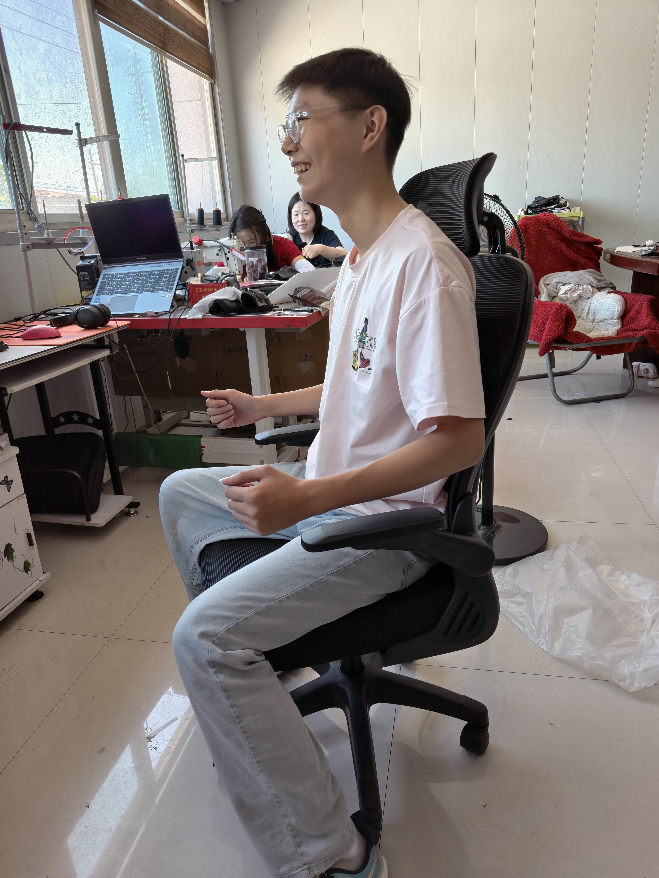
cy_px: 439
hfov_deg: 58.9
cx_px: 330
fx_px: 584
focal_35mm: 23
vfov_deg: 73.9
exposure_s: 1/100
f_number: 1.88
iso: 82
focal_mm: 5.56
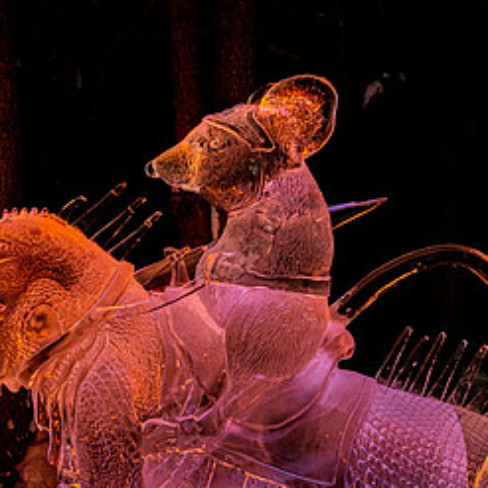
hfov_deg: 17.9
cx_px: 268
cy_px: 413
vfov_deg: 17.7
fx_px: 1547
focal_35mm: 97
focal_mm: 28
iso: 500
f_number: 10
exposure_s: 1/2
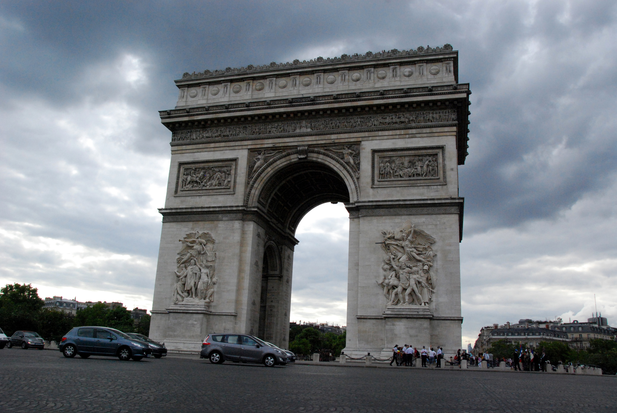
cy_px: 206
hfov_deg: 61.9
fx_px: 515
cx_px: 308
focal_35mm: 30
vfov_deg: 43.7
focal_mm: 20
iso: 1600
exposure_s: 1/640
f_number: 13
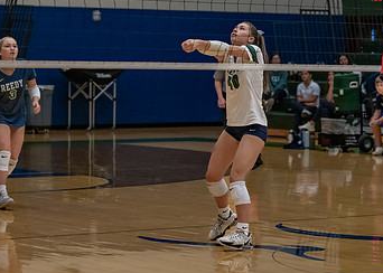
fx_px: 1664
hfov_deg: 13.1
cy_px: 82
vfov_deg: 9.4
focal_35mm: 153
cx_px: 240
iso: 2500
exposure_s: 1/1000
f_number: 2.8
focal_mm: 70
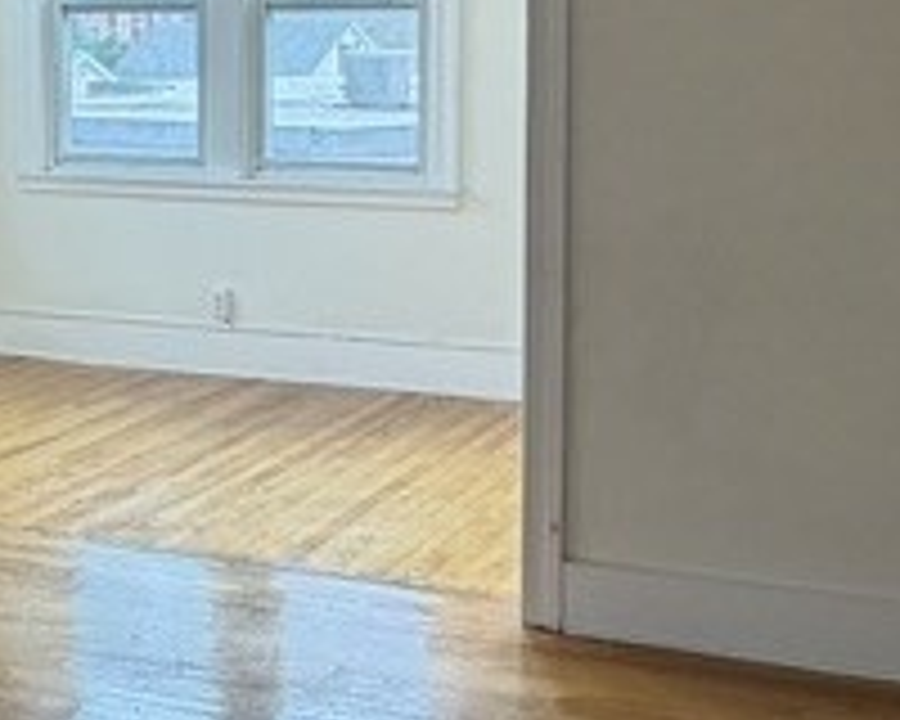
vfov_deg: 21.6
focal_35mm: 70
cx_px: 126
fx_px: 1865
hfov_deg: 26.4
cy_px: 162
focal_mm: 2.22
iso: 125
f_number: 2.2
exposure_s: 1/120
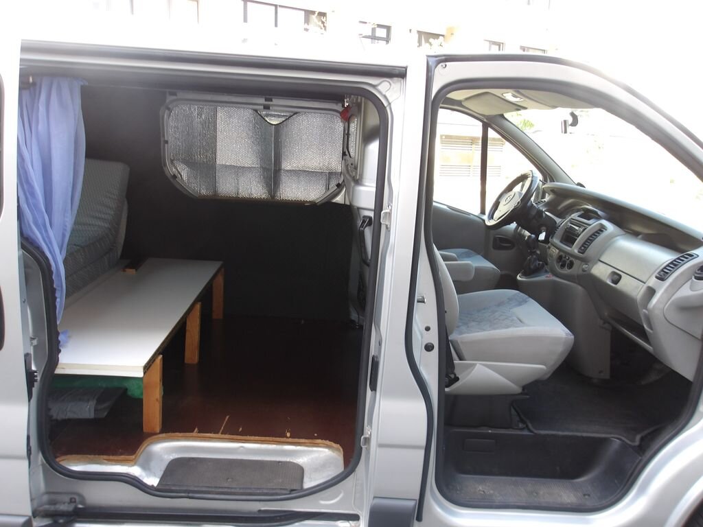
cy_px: 264
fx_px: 548
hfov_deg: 65.3
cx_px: 352
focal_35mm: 27
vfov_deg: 51.4
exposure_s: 1/44
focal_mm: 4.9
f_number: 3
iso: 100
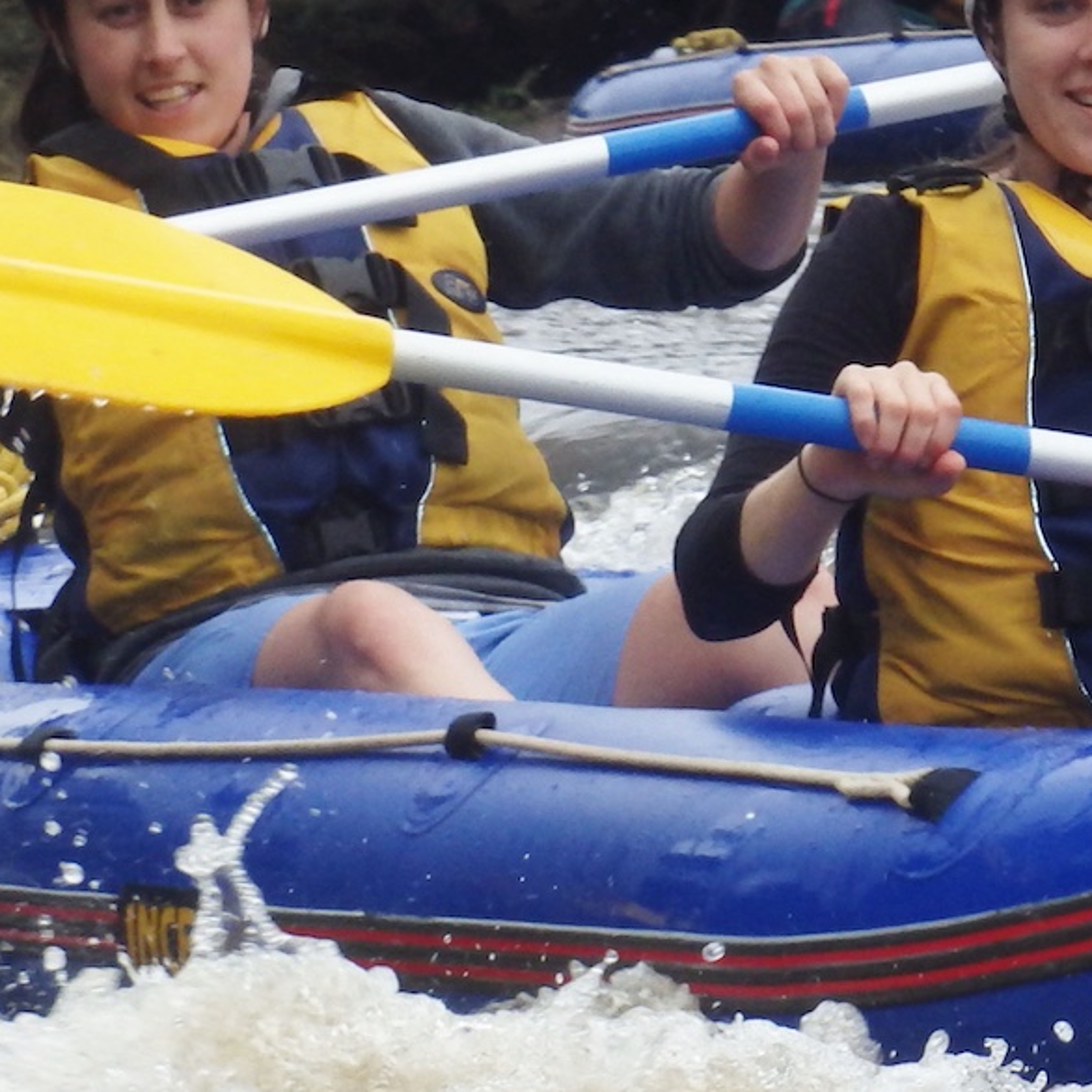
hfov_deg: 4.2
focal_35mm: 422
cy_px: 404
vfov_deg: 4.2
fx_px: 15061
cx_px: 635
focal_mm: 25
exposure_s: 1/250
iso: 200
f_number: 5.9
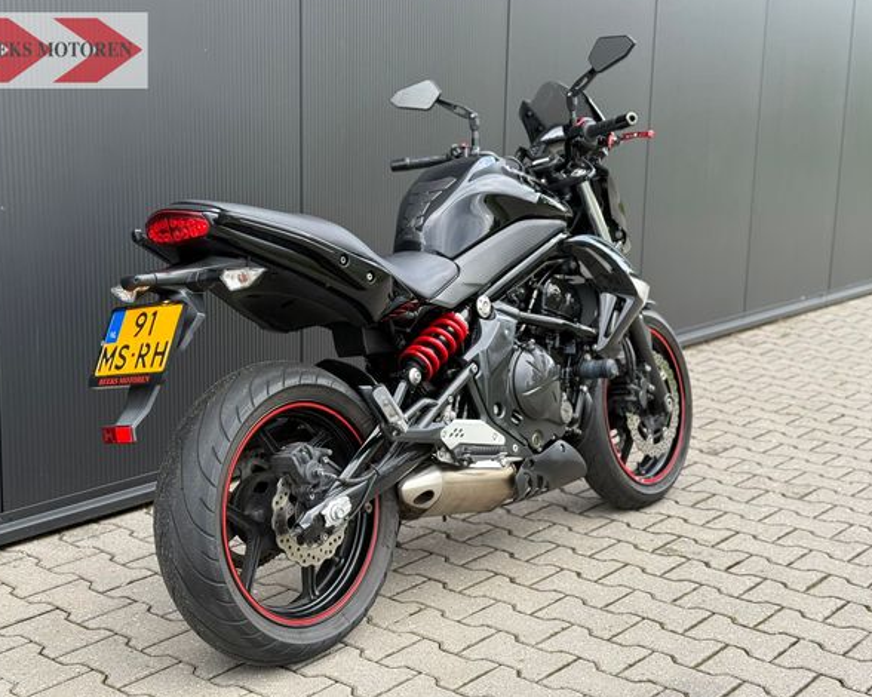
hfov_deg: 36.7
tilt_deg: -10.8
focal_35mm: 51
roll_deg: -1.4
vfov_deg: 29.7
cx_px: 406
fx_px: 1316
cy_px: 346
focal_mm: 6.76
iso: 100
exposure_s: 1/242
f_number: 1.78
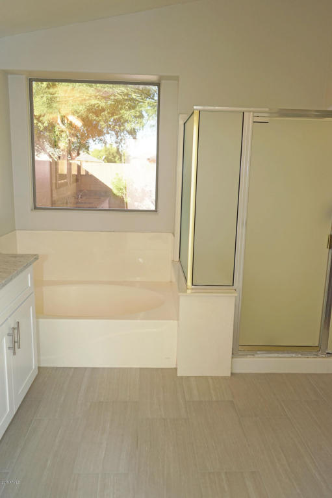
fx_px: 387
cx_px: 166
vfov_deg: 65.5
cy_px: 249
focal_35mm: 28
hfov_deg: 46.4
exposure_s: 1/160
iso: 400
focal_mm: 28
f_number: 4
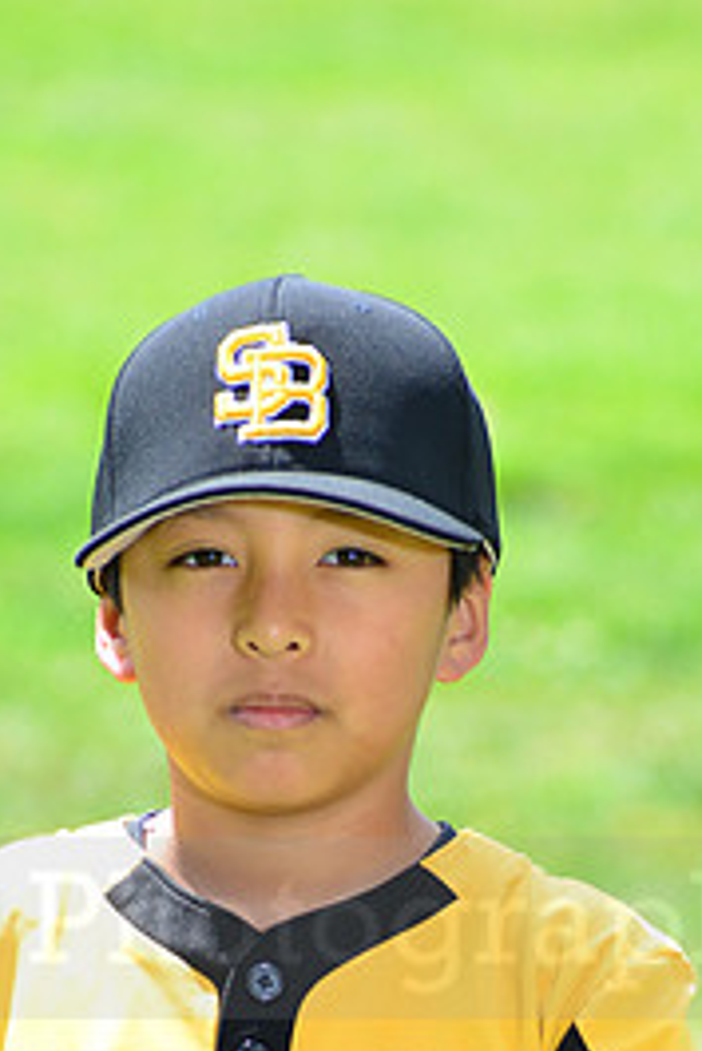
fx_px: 12794
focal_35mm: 438
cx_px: 315
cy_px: 892
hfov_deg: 3.1
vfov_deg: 4.7
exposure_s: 1/200
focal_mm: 200
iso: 200
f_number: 8
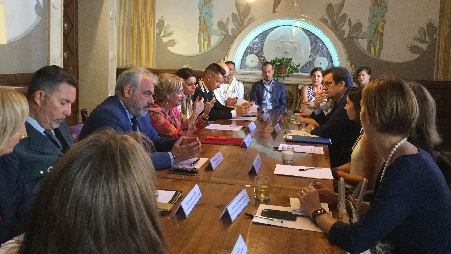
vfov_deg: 34.4
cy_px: 86
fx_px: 407
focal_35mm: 34
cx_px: 227
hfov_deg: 58.0
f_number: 2.4
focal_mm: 3.3
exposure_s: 1/33
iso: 250
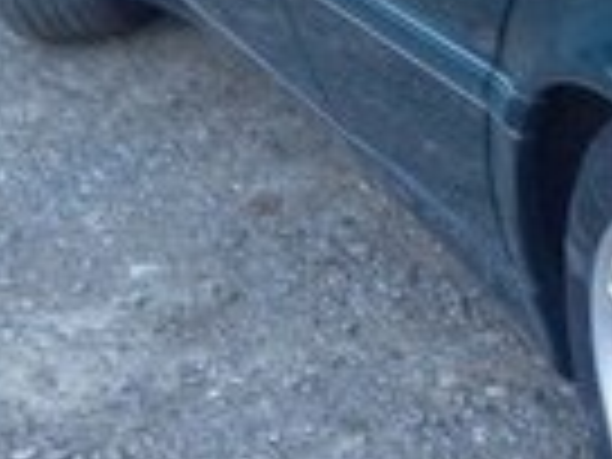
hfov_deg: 10.6
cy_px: 34
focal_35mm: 170
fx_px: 3006
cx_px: 1256
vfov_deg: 8.7
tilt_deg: -21.9
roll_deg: +2.1
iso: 50
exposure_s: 1/60
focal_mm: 4.28
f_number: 2.4
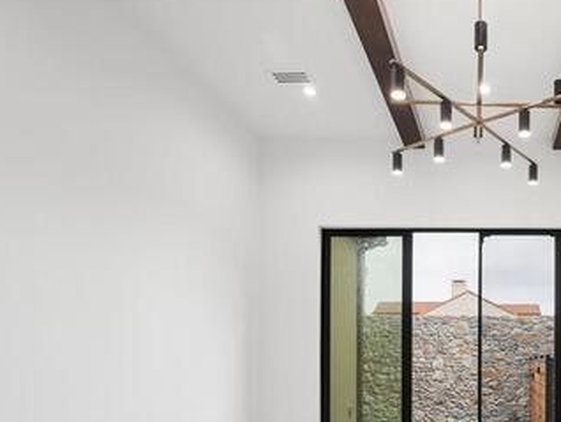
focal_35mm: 29
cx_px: 485
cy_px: 365
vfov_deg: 44.7
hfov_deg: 55.0
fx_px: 470
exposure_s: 1/25
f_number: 5
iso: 250
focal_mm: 15
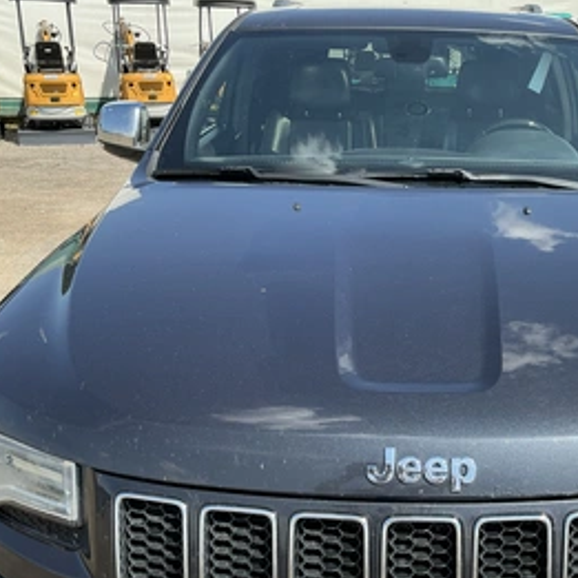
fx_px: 718
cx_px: 412
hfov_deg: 42.9
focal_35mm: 38
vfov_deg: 43.8
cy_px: 306
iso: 25
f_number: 1.8
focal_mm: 3
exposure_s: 1/804
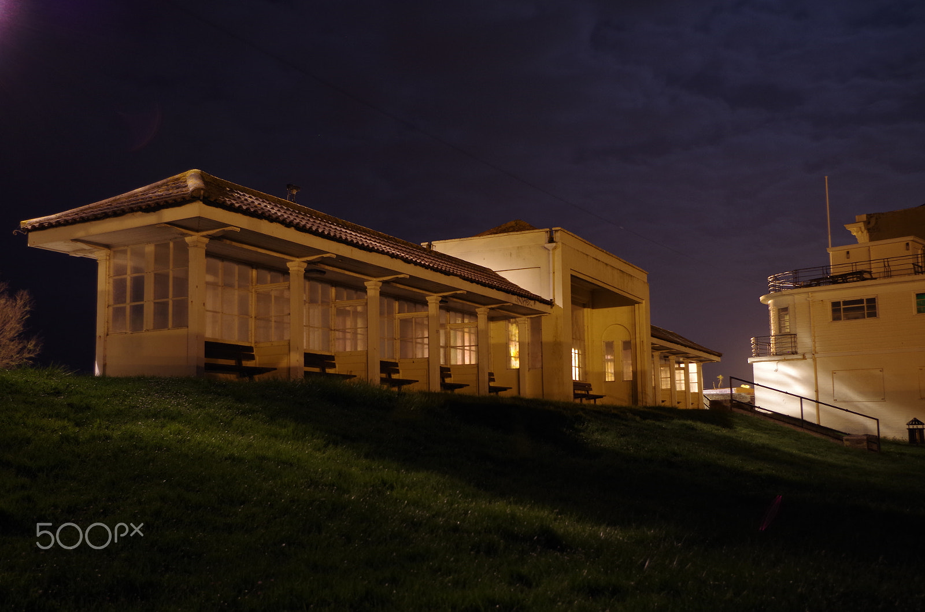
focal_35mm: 36
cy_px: 306
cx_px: 462
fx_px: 923
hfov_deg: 53.2
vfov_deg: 36.7
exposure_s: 10
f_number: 4
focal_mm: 24.38
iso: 400
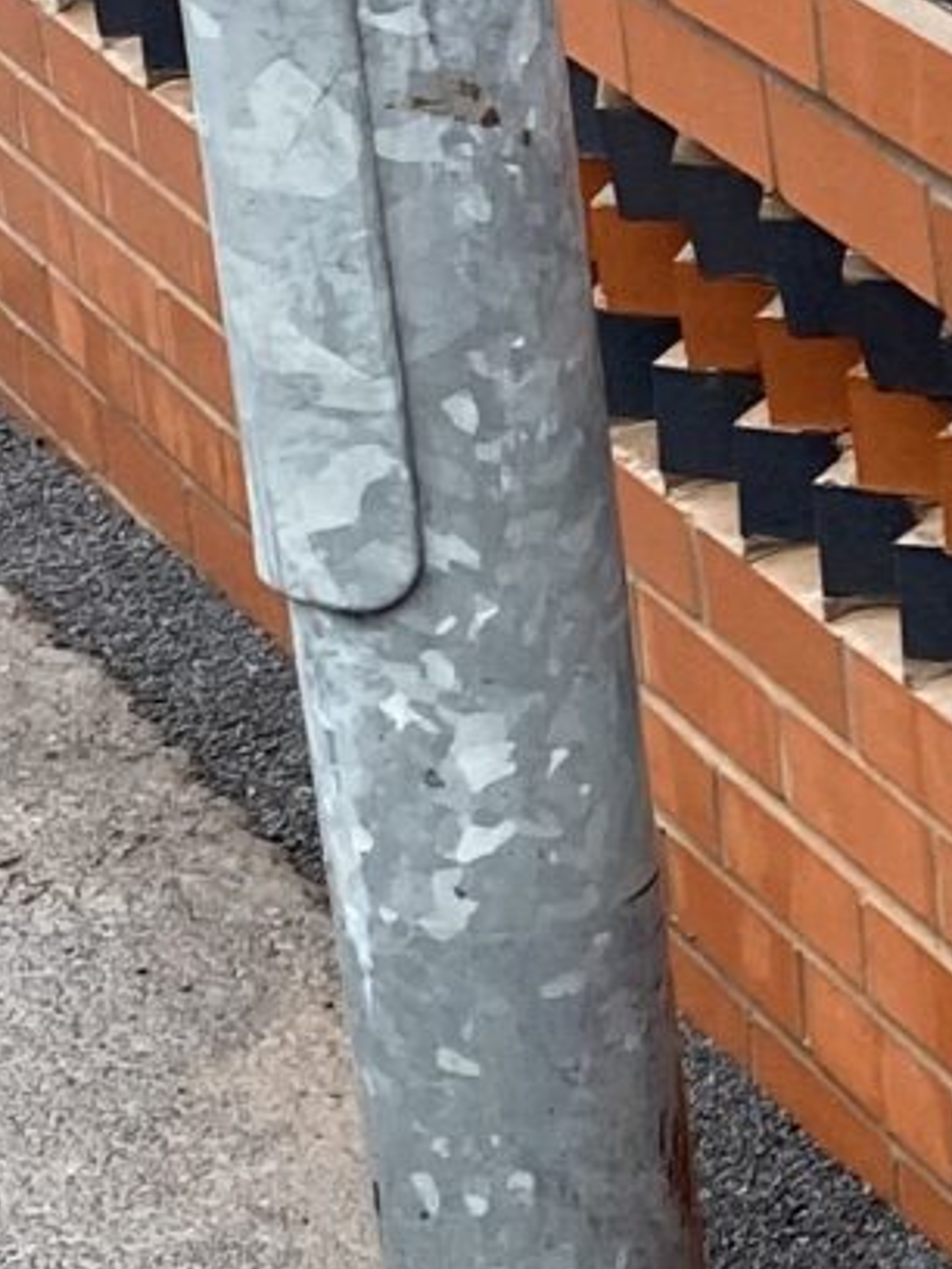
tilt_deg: -25.4
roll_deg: +1.8
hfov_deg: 8.6
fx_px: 5977
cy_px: 1281
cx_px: 1923
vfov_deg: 12.0
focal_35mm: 163
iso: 32
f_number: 1.8
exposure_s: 1/757
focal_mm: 4.25
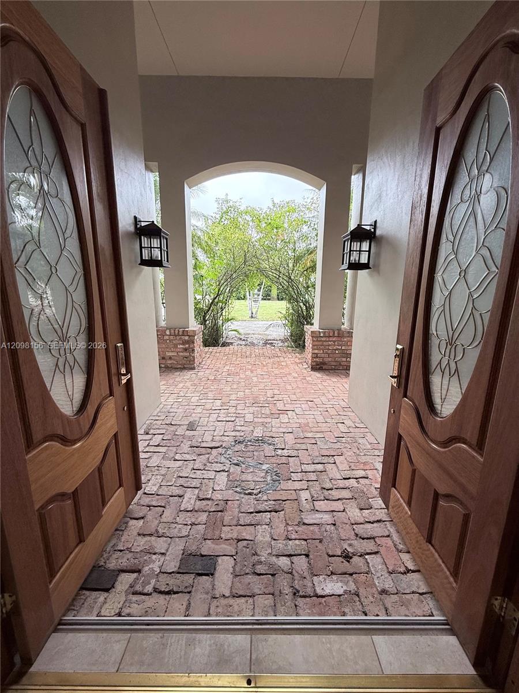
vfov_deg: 102.1
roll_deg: -0.6
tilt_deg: -10.5
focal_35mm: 14
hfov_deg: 85.7
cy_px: 346
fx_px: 280
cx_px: 260
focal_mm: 2.22
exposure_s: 1/297
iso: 64
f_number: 2.2
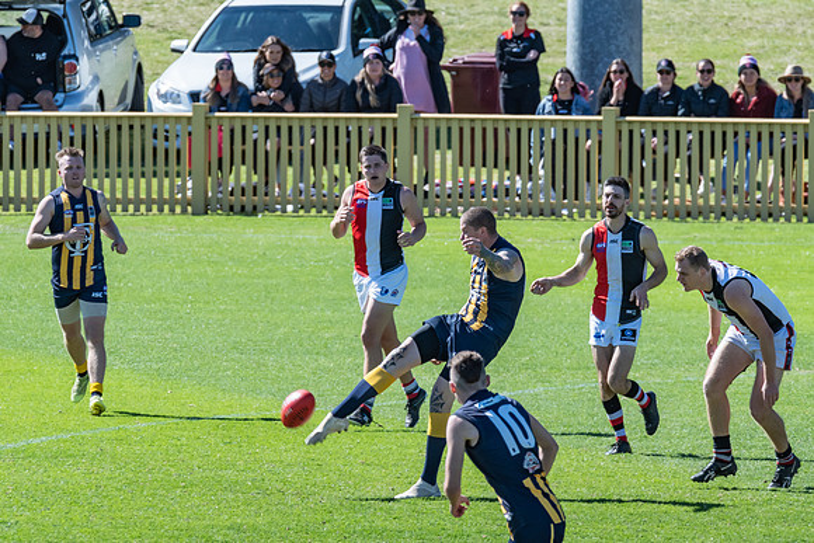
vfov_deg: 1.8
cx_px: 407
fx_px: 16962
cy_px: 272
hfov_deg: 2.7
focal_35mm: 750
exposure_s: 1/800
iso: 800
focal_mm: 500
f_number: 14
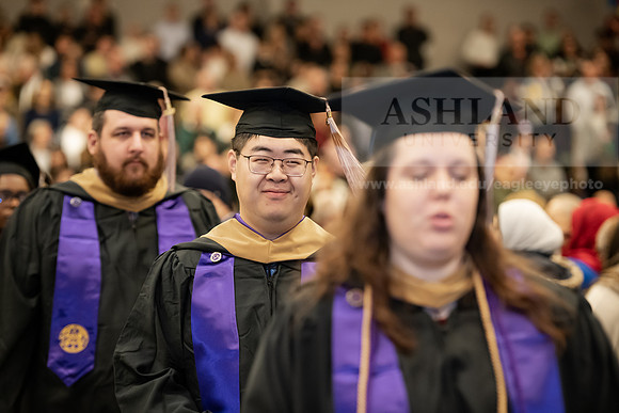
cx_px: 310
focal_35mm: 135
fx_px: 2322
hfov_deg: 15.2
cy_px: 206
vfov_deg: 10.2
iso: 2500
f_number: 3.2
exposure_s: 1/200
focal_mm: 135
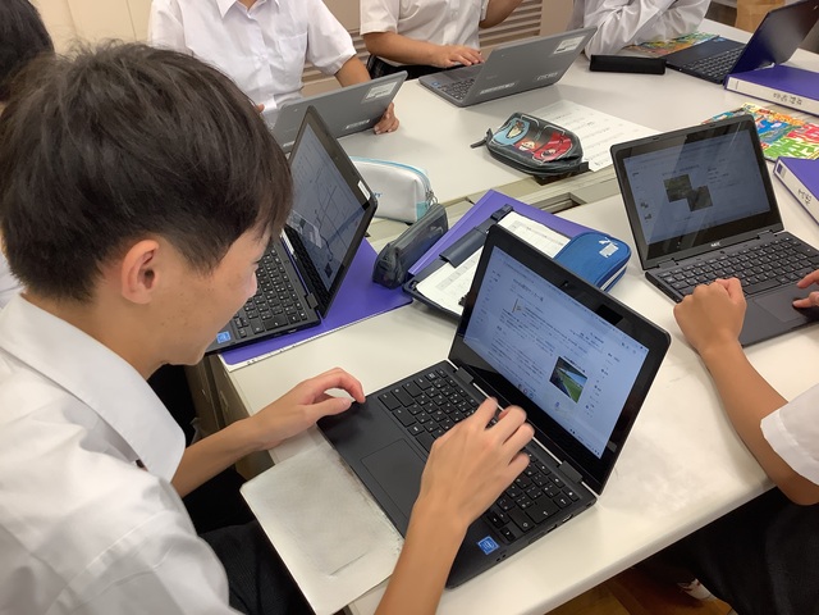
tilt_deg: -37.3
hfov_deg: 58.4
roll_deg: +1.4
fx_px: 733
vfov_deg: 45.4
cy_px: 308
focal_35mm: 31
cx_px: 410
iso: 80
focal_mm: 3.3
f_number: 2.4
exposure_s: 1/50
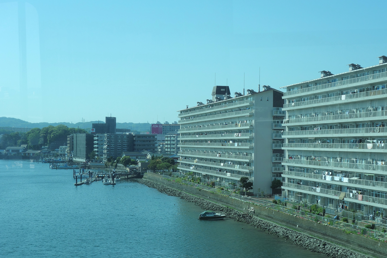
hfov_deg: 34.4
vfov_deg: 23.4
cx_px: 220
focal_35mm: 58
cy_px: 145
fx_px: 623
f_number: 5.6
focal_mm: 16.01
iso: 125
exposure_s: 1/320
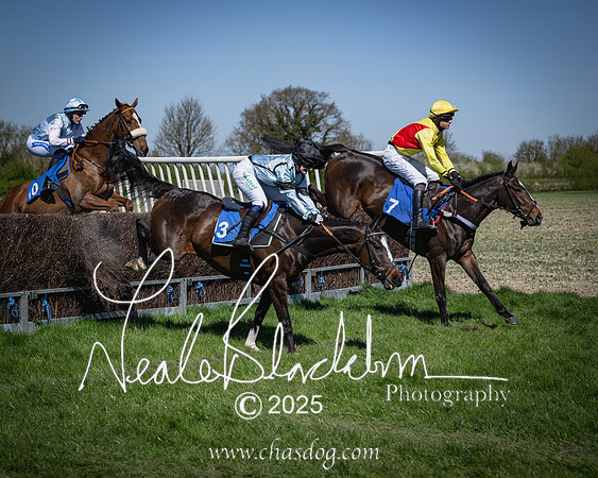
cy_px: 240
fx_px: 1549
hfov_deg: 21.8
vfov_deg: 17.5
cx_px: 255
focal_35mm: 88
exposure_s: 1/2000
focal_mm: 77
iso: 100
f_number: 4
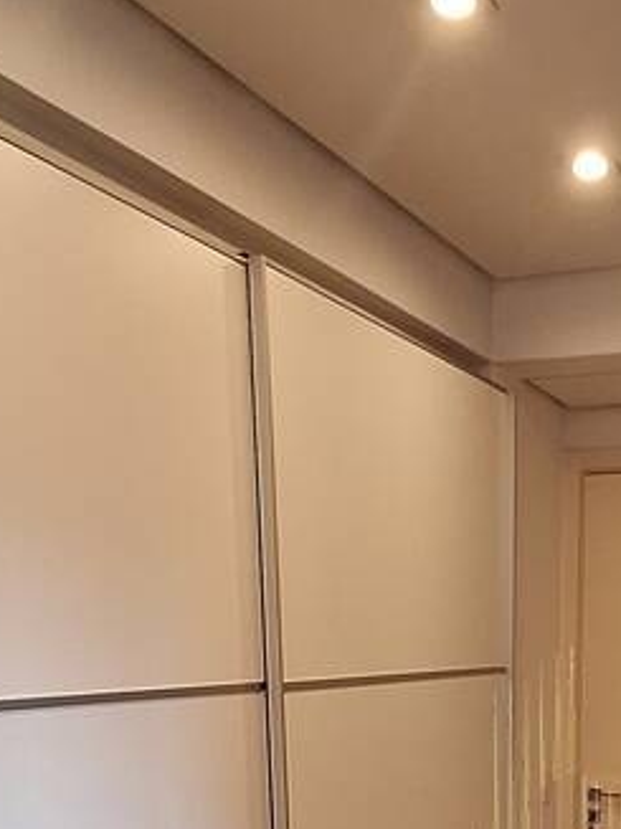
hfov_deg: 32.2
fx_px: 1029
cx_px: 542
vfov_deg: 37.9
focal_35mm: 43
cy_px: 872
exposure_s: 1/40
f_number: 2.2
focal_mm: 1.74
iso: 160
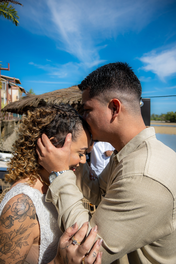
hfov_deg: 53.1
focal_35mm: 24
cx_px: 88
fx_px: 176
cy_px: 132
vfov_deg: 73.7
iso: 160
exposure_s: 1/2500
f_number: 3.5
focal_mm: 16
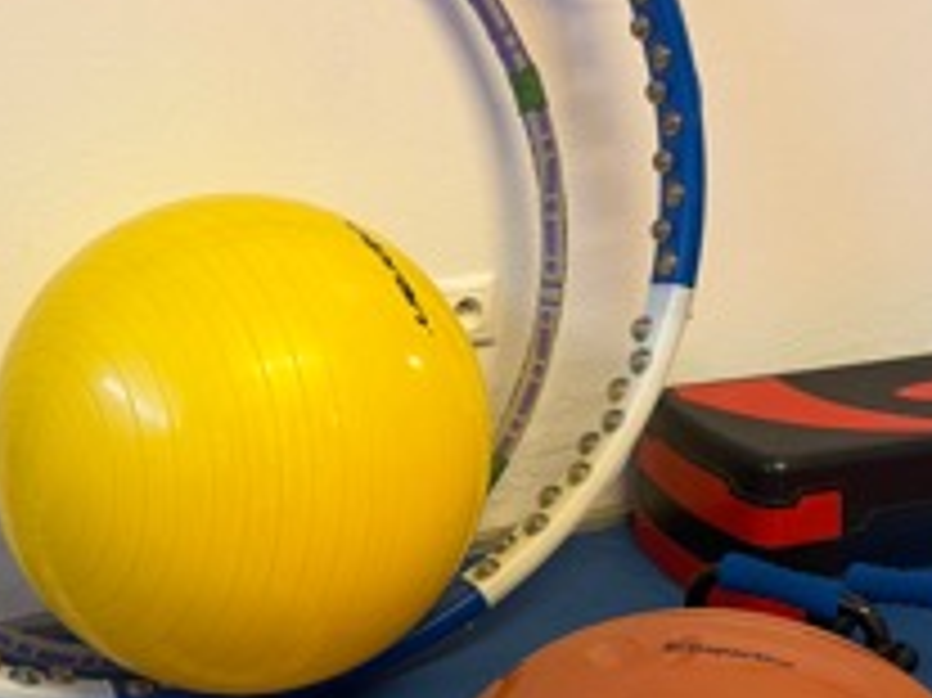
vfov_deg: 24.9
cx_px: 450
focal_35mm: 58
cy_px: 516
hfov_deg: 33.2
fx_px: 1561
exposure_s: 1/100
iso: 160
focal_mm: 6.76
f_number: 1.78
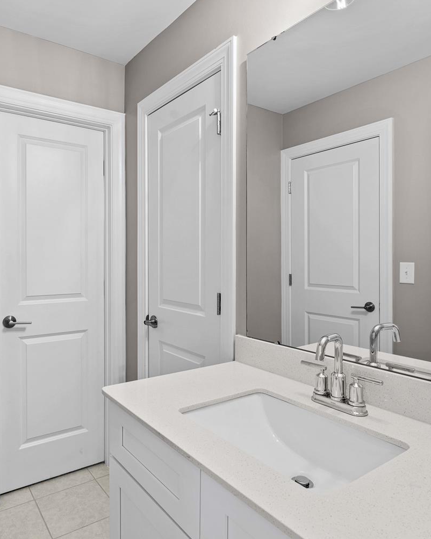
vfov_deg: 72.6
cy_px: 260
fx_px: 367
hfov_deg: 60.5
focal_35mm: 23
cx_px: 178
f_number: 8
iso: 100
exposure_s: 1/2.5
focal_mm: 16
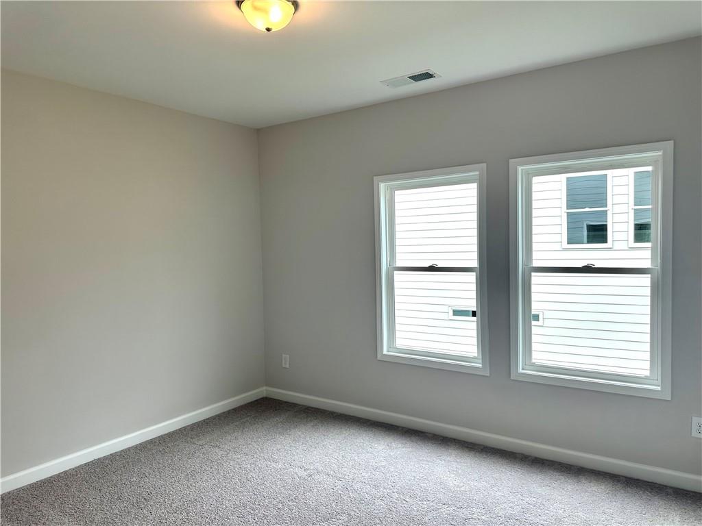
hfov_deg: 71.6
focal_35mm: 24
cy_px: 263
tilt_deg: -1.6
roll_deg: +0.9
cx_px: 351
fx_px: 487
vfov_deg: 56.8
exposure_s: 1/407
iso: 80
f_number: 1.78
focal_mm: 6.86
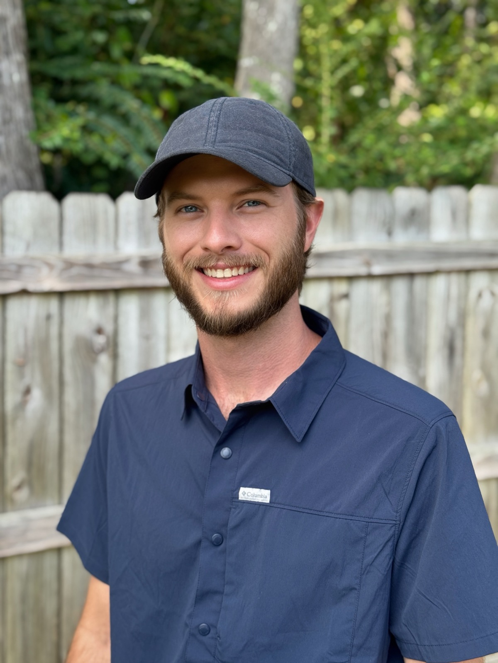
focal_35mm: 48
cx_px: 249
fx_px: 921
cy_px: 332
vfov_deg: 39.7
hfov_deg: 30.3
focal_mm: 6.76
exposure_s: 1/544
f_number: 1.78
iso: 64
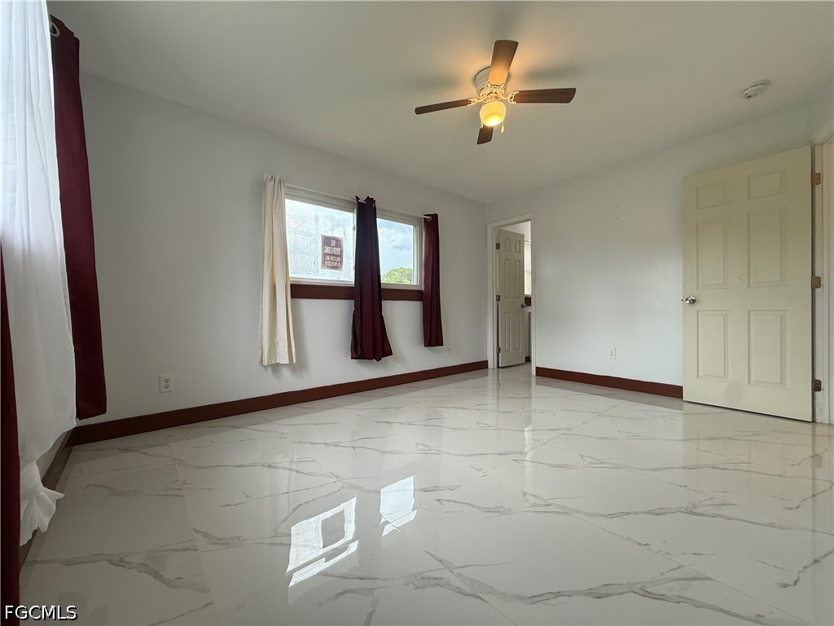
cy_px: 313
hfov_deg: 102.1
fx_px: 337
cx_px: 417
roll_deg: -0.4
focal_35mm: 14
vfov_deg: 85.7
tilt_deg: +0.3
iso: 100
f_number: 2.2
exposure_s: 1/120
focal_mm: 2.22
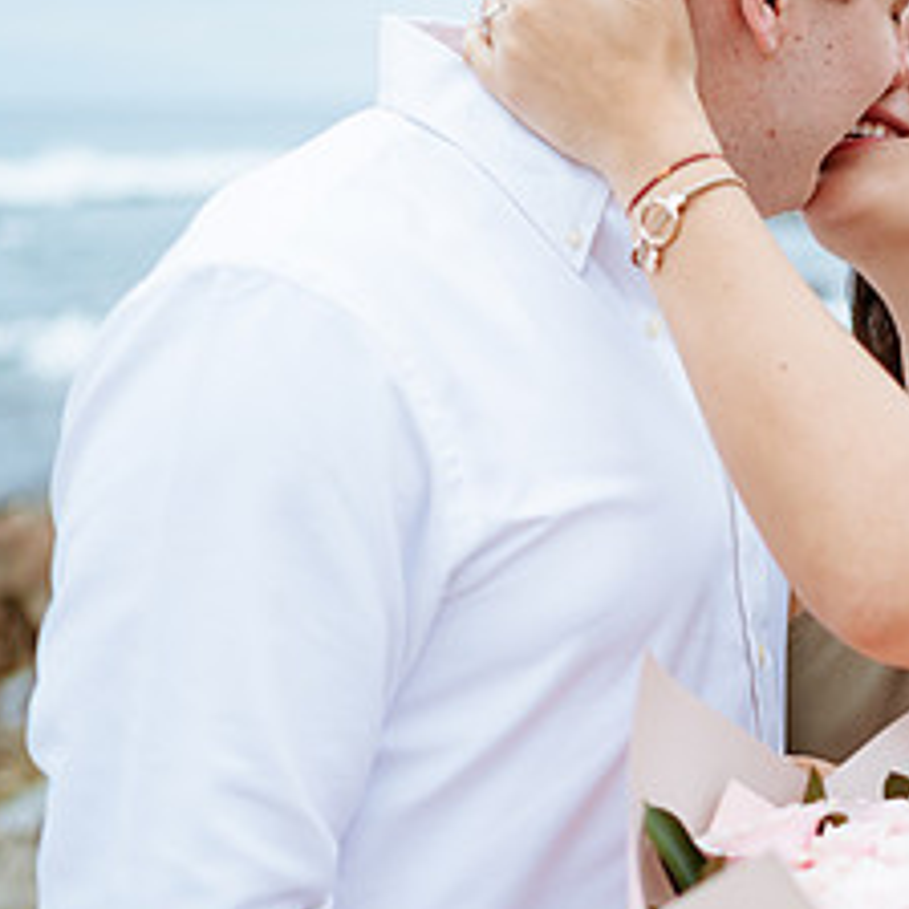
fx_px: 2288
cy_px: 359
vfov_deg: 22.4
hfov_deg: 21.5
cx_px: 958
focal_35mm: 77
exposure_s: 1/320
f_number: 1.8
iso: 100
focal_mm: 35
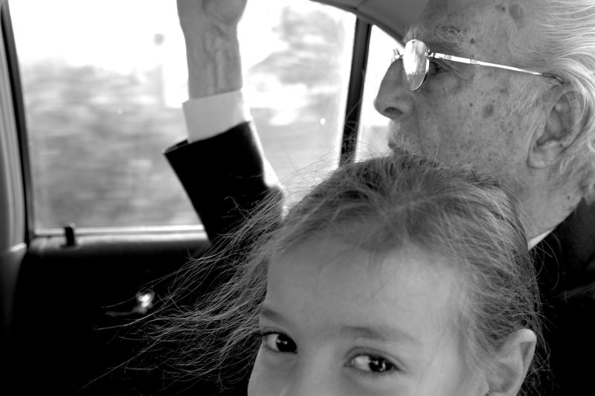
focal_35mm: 36
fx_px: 594
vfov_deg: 36.8
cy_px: 198
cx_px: 298
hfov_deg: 53.2
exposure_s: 1/100
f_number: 4
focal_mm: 24
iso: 200
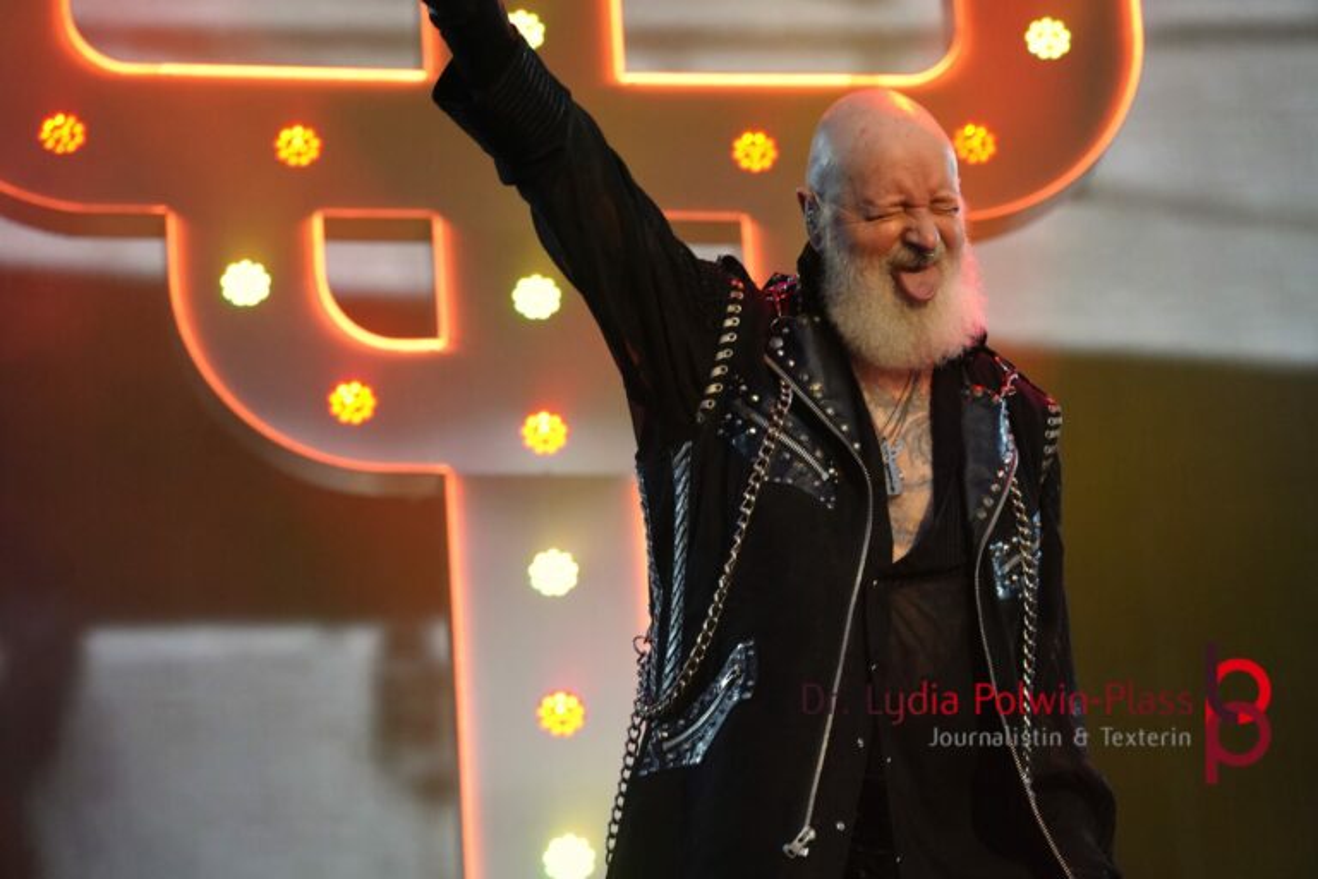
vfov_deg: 9.3
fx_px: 5381
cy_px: 440
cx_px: 659
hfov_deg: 14.0
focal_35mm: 147
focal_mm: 98
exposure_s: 1/160
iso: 3200
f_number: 5.6
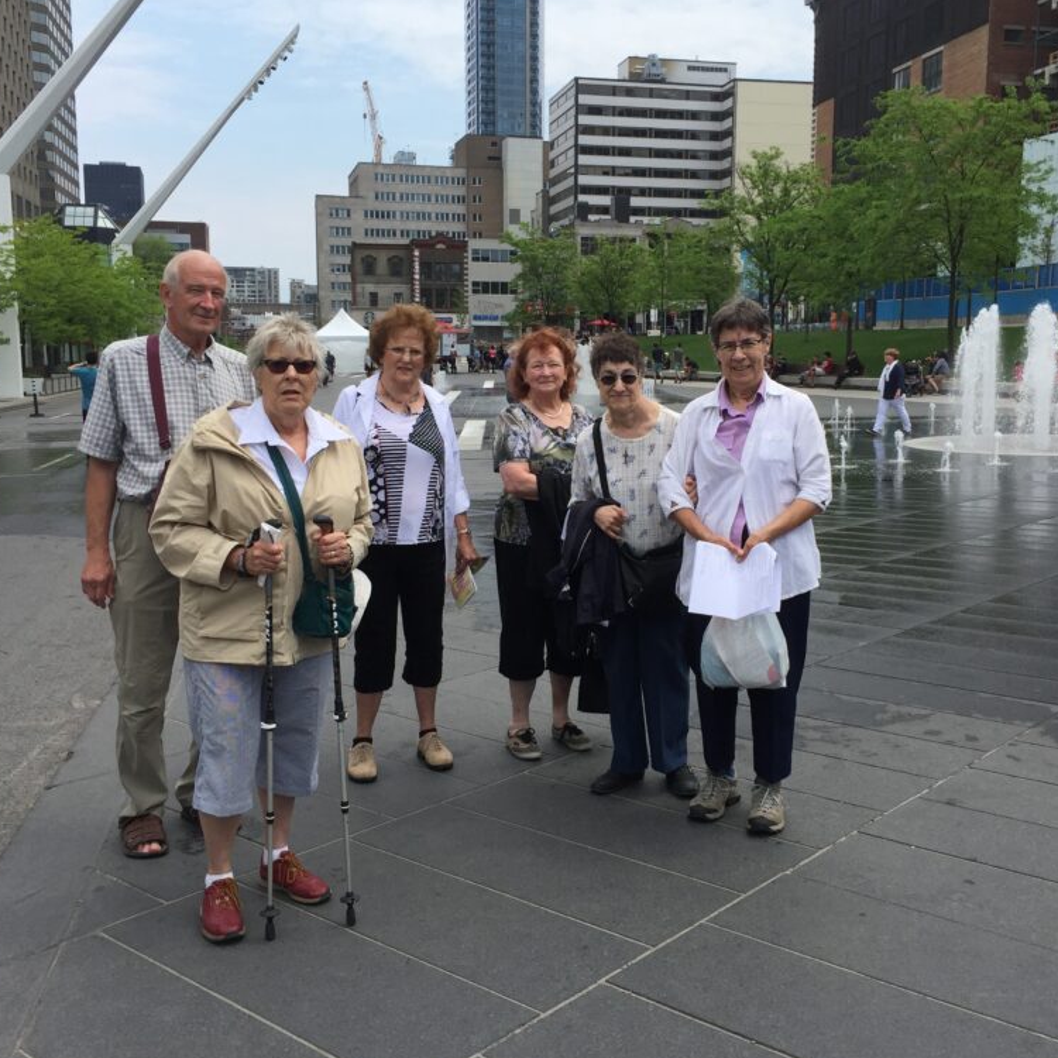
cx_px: 588
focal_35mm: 35
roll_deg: +0.2
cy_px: 537
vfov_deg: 47.2
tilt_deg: -8.7
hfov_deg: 47.1
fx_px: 1210
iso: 32
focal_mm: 4.15
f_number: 2.2
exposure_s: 1/2083
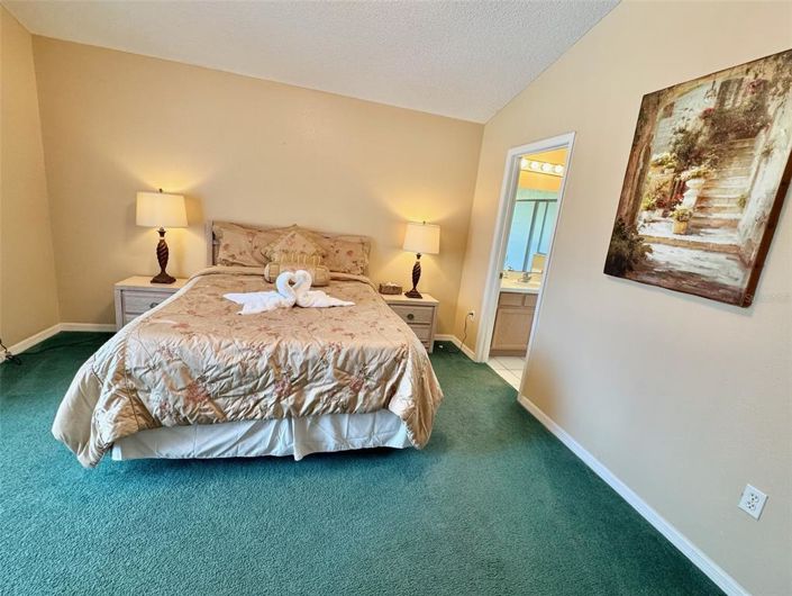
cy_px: 298
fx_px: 321
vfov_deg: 85.8
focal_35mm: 14
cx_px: 396
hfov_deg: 102.0
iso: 250
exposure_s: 1/120
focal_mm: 2.22
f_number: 2.2
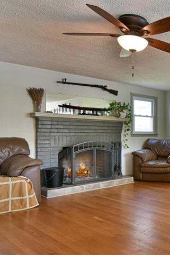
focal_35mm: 34
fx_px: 241
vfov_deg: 55.8
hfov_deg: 30.6
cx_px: 220
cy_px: 131
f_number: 5
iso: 1600
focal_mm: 16
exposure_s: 1/100
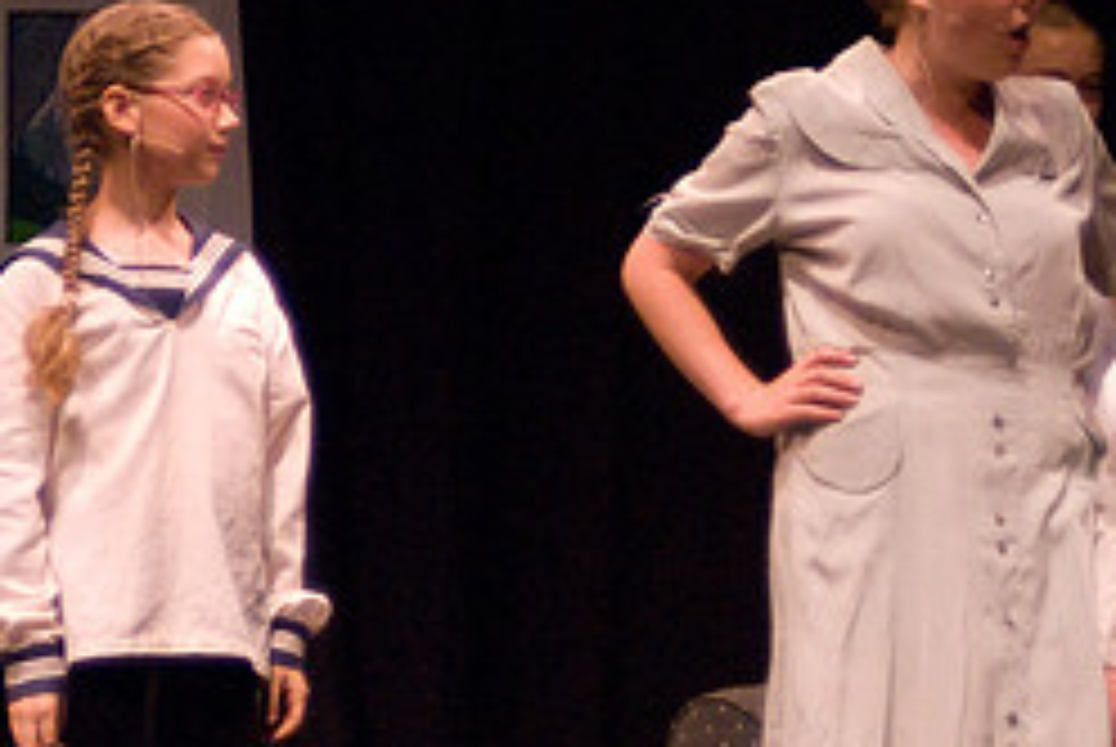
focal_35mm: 239
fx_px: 7418
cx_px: 1048
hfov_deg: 8.6
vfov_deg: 5.8
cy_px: 450
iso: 1600
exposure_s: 1/250
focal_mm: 68
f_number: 2.8
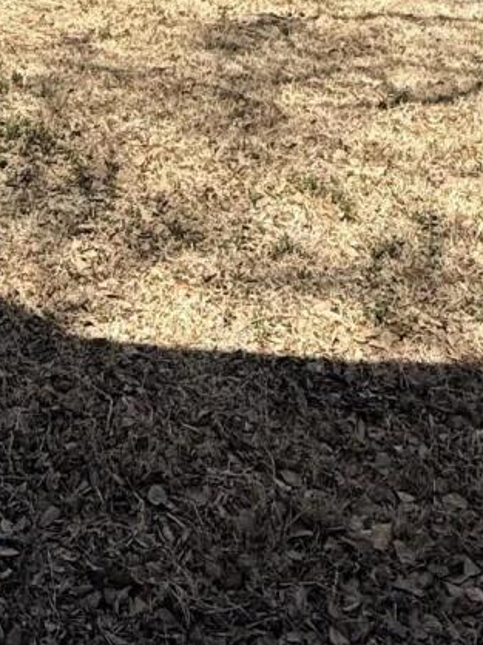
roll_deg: +1.3
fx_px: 1248
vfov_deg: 26.3
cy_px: -94
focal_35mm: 67
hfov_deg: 20.7
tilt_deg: -7.3
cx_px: -73
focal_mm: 2.22
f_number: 2.2
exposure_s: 1/1497
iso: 50
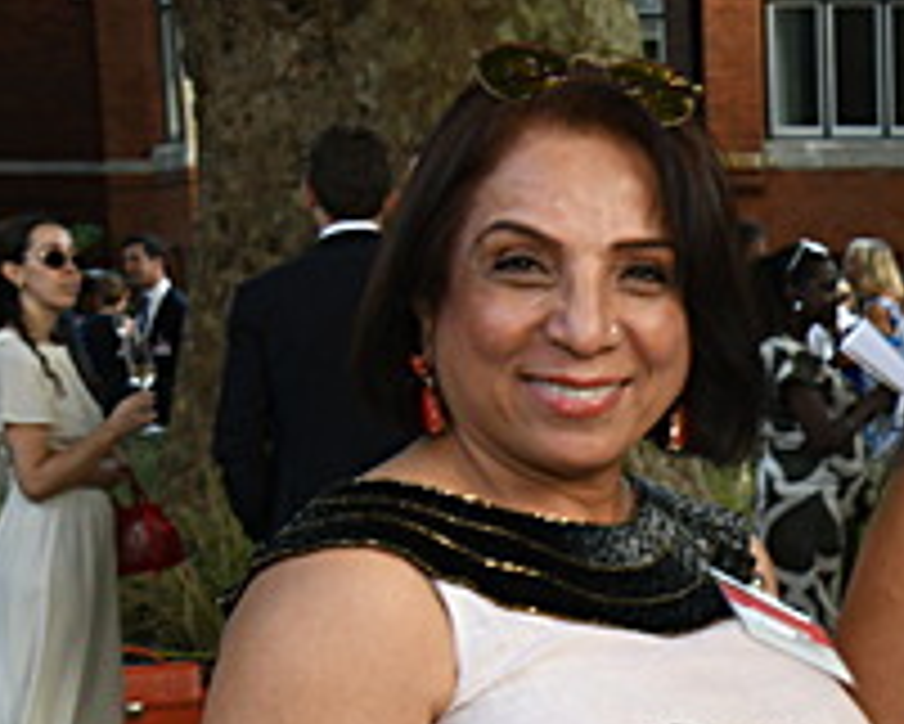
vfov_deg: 12.0
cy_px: 722
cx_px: 1574
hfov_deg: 13.7
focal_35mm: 127
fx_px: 3400
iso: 400
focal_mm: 34
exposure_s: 1/40
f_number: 8
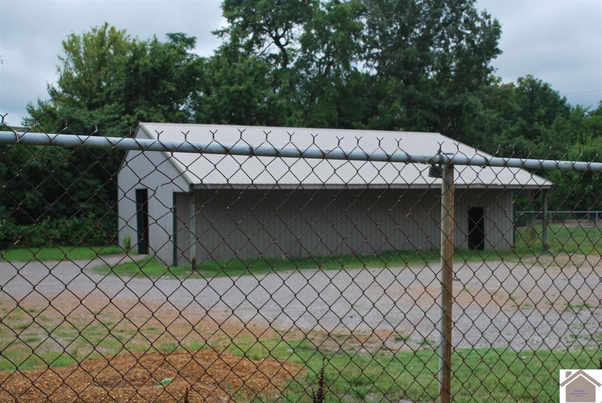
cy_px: 202
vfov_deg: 32.0
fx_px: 703
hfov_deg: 46.4
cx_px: 301
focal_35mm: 42
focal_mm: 28
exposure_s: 1/250
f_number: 8
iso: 100
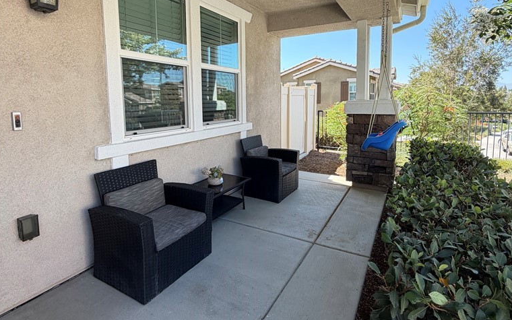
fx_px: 279
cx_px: 256
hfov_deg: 85.1
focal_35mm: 20
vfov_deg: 59.1
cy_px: 127
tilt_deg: -5.2
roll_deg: +1.0
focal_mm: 2.22
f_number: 2.2
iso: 40
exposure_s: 1/198
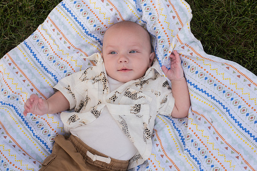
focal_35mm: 50
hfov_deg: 39.6
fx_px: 357
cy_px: 86
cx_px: 128
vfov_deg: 27.0
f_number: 4
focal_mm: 50
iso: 125
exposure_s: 1/320
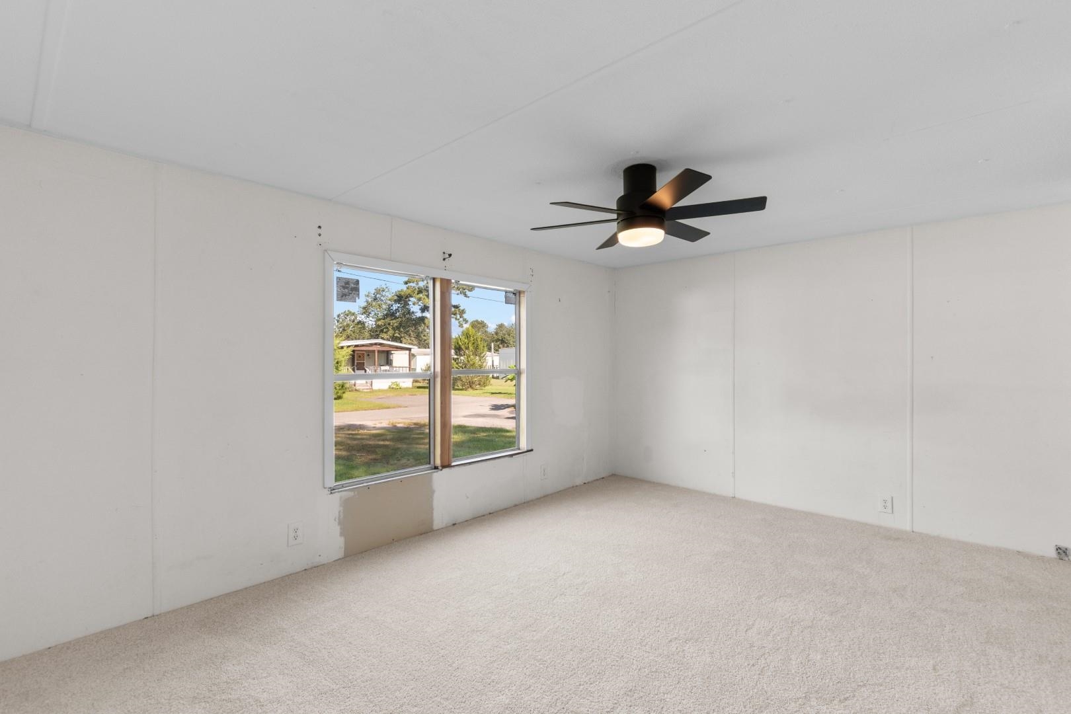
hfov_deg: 100.4
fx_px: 446
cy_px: 357
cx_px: 536
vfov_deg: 77.3
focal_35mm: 15
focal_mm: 10
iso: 100
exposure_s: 1/25
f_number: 4.5
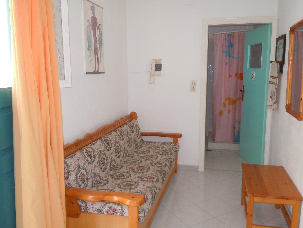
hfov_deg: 60.0
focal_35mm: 30
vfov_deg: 46.8
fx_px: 263
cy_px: 114
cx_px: 152
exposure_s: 1/80
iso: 160
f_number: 3.5
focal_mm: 5.4
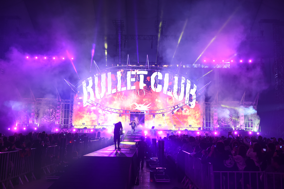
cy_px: 94
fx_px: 284
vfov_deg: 36.8
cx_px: 142
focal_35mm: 36
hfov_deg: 53.2
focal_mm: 36
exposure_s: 1/640
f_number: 5
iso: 3200
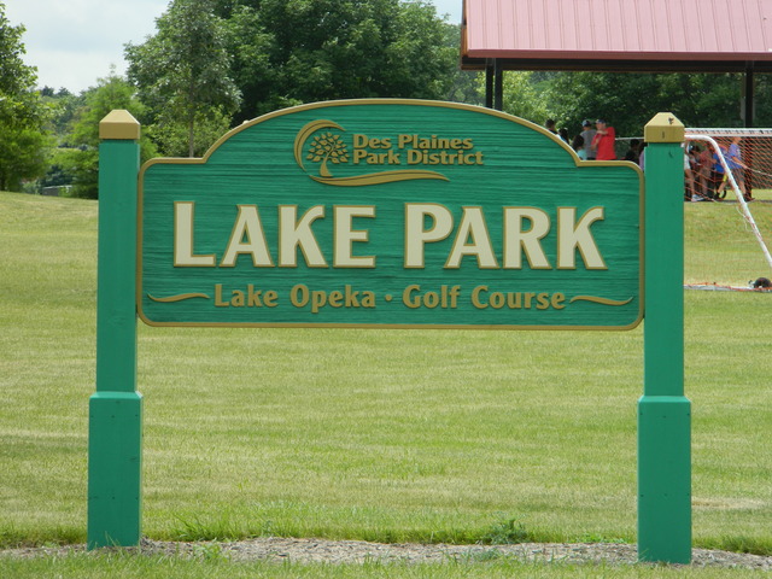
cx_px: 386
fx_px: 4929
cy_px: 290
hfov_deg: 9.0
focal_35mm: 221
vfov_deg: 6.7
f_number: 5.4
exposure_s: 1/320
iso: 80
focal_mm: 39.7
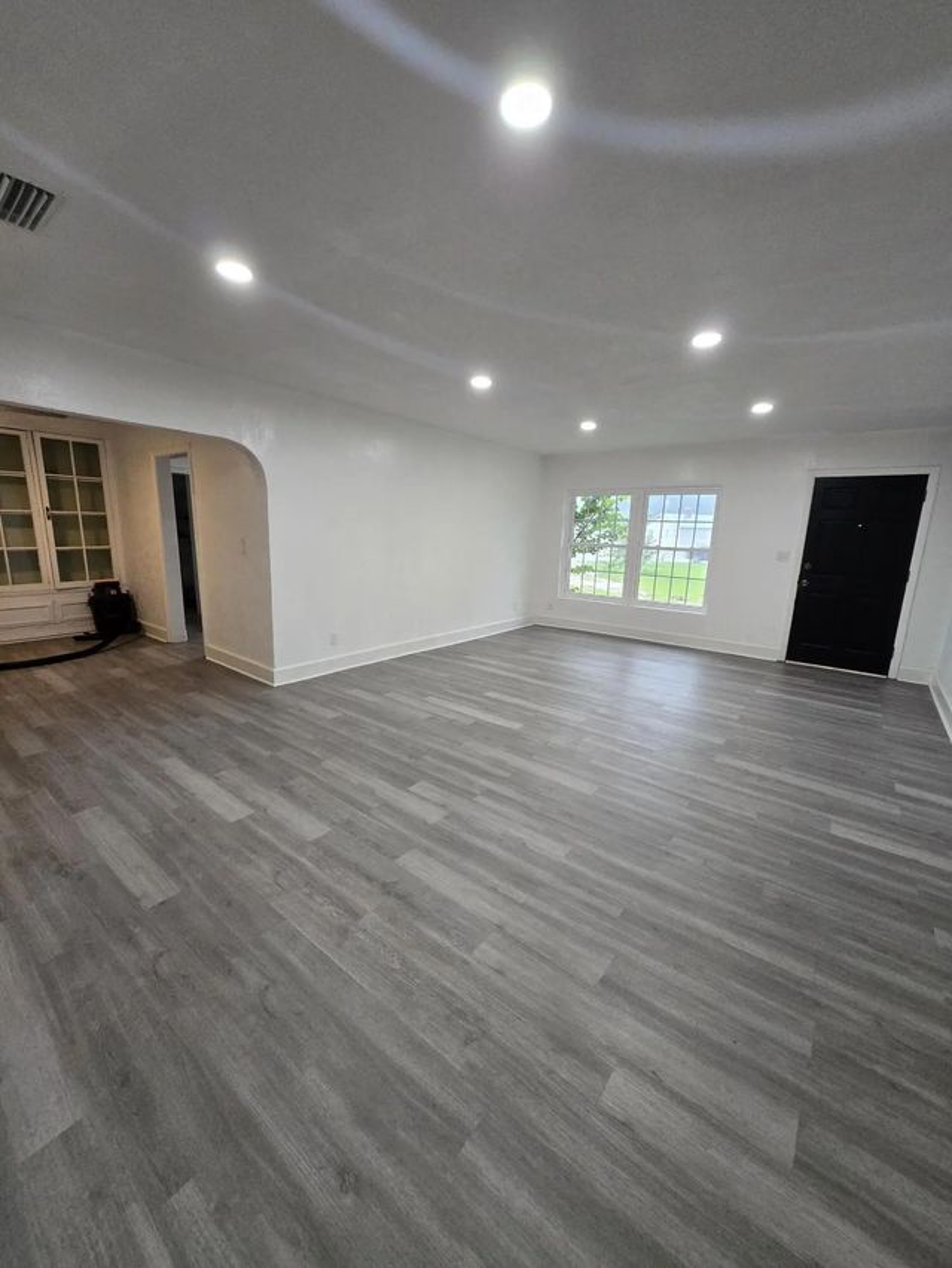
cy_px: 634
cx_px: 476
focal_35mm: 13
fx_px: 477
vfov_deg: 106.2
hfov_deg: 89.9
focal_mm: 1.7
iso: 200
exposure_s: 1/60
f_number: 2.2
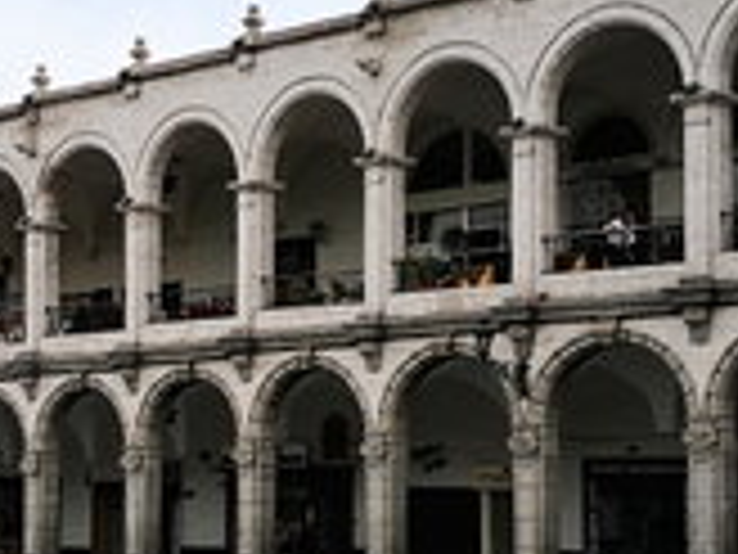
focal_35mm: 66
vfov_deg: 22.2
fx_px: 1407
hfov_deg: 29.1
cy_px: 252
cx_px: 216
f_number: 2.2
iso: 50
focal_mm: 4.5
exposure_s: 1/868
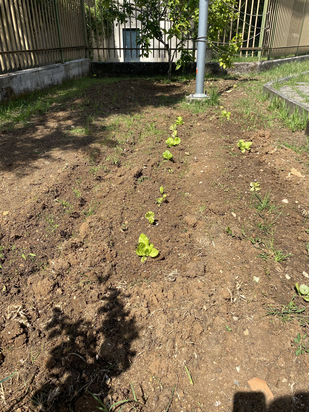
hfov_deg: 53.1
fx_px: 309
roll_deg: +0.9
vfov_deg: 67.3
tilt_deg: -26.8
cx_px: 154
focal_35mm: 26
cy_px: 206
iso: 32
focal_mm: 4.25
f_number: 1.8
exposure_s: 1/1961
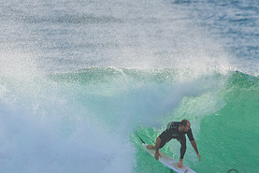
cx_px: 250
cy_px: 181
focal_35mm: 1281
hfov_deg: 1.6
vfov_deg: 1.1
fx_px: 9220
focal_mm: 500
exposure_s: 1/2000
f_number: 5.6
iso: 400
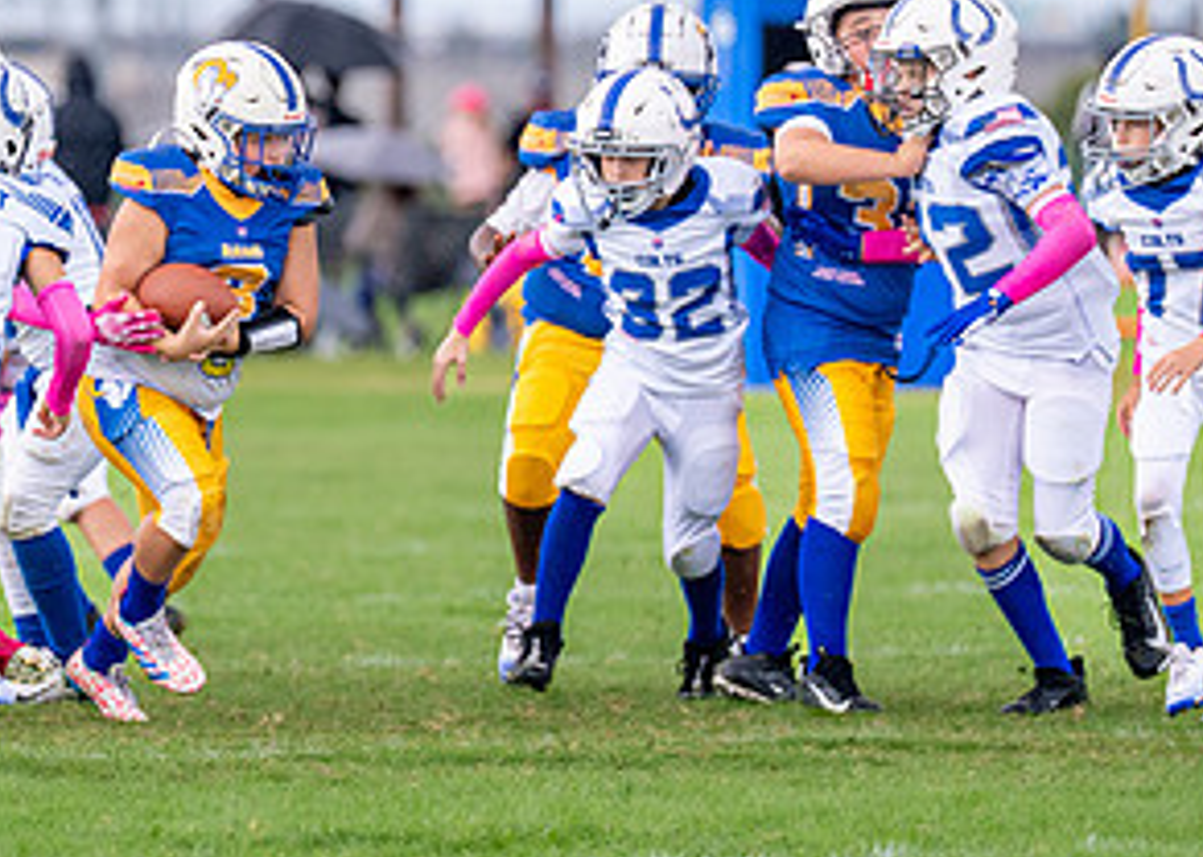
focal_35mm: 542
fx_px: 18501
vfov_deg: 2.7
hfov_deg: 3.7
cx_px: 154
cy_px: 326
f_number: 2.8
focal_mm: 200
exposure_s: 1/1600
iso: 500
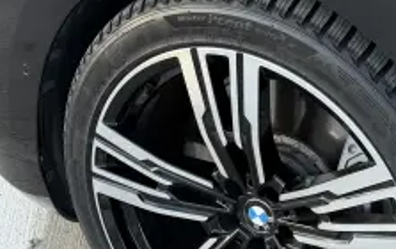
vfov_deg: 15.9
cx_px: 279
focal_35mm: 82
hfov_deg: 25.0
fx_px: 886
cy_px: 192
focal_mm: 6.76
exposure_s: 1/228
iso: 125
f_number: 1.78
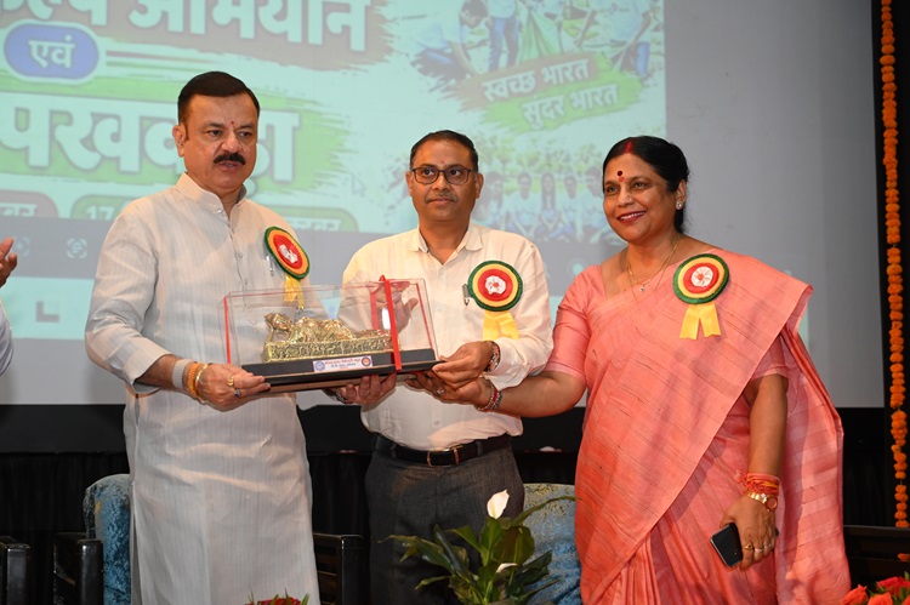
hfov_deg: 33.4
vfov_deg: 22.6
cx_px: 455
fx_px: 1516
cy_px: 302
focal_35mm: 60
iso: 2500
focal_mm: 60
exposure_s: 1/160
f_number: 4
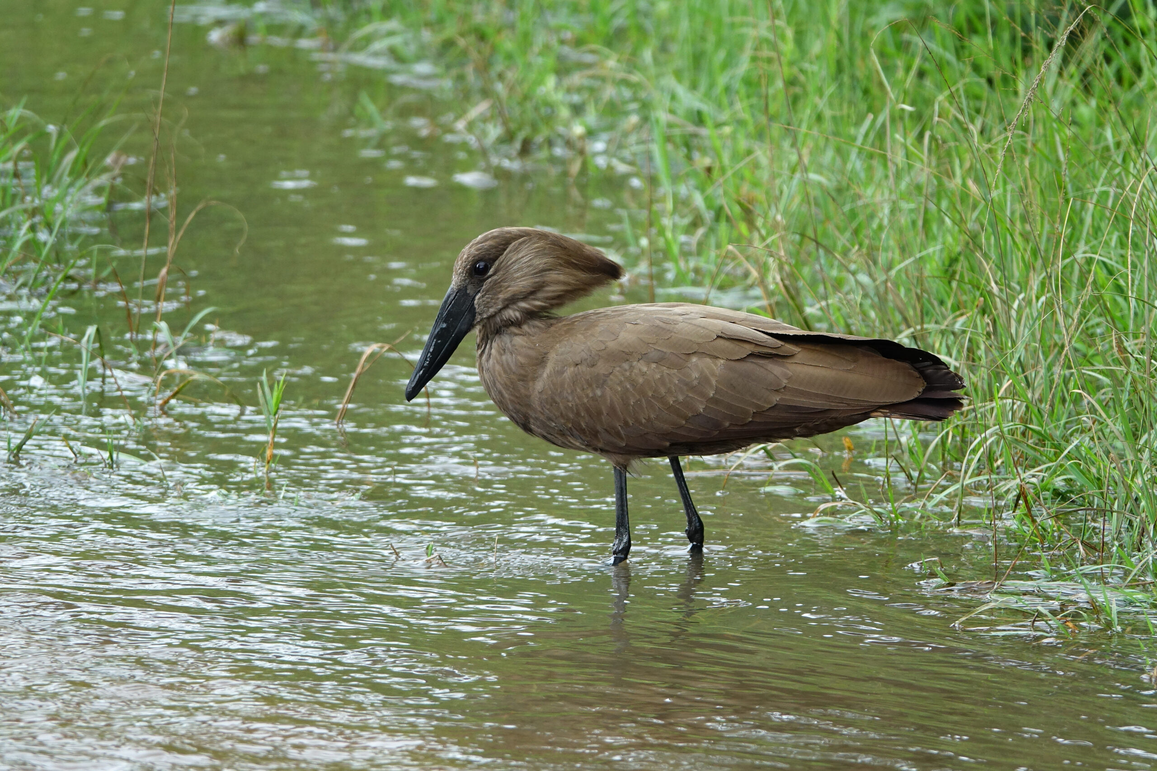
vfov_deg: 2.6
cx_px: 578
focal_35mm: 526
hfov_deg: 3.9
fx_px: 16905
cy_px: 386
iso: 320
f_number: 4
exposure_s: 1/250
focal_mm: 192.73
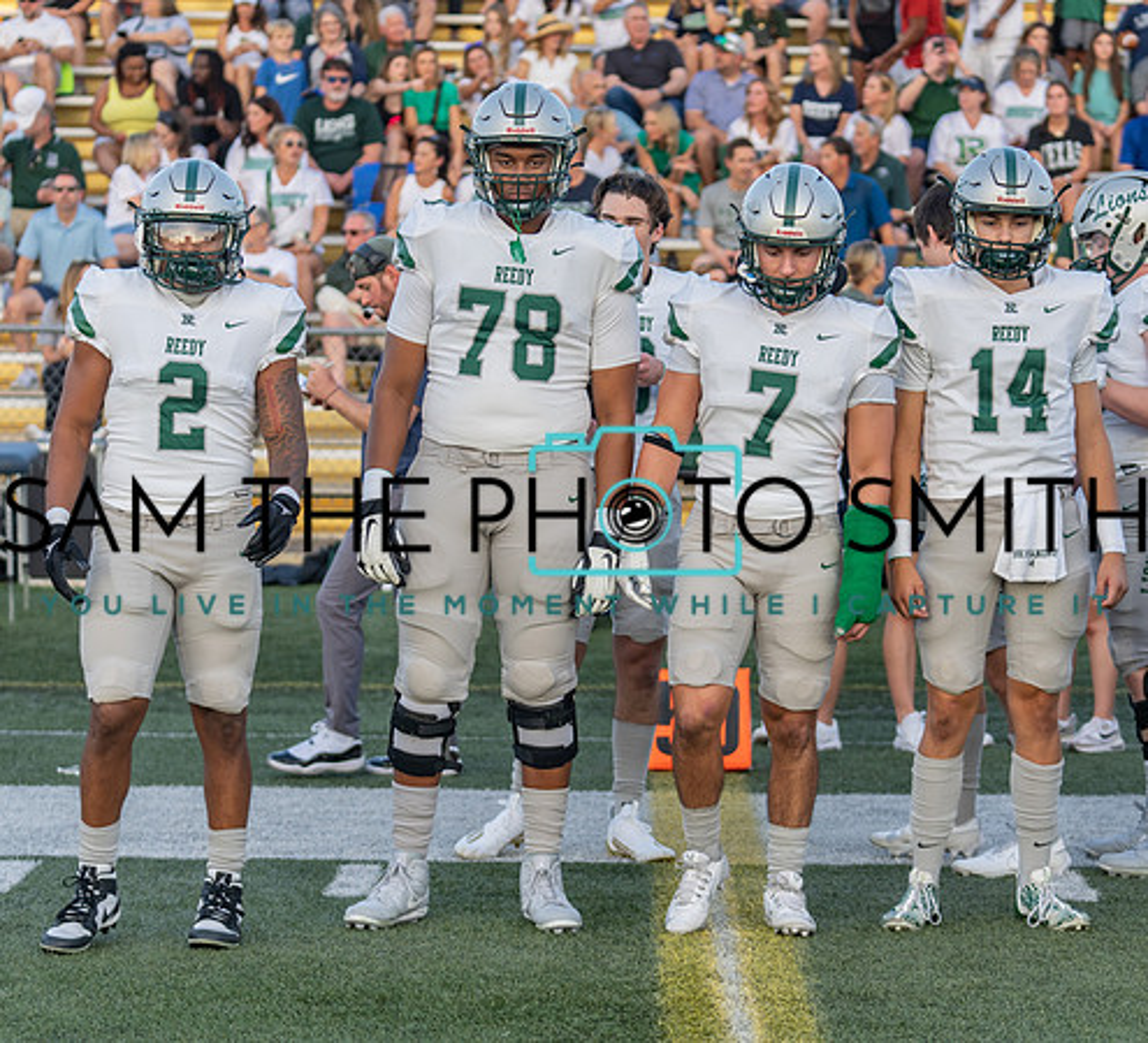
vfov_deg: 15.7
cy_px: 483
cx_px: 664
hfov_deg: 17.2
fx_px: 3796
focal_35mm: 106
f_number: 2.8
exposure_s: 1/320
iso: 200
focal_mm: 76
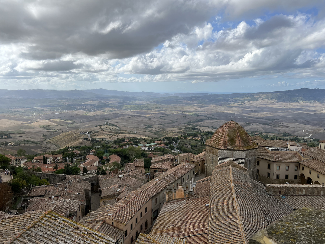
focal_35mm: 26
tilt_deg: -7.5
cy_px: 122
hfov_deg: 67.3
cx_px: 162
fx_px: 244
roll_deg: +0.3
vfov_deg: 53.1
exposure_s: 1/5882
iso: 50
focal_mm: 5.7
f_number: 1.5
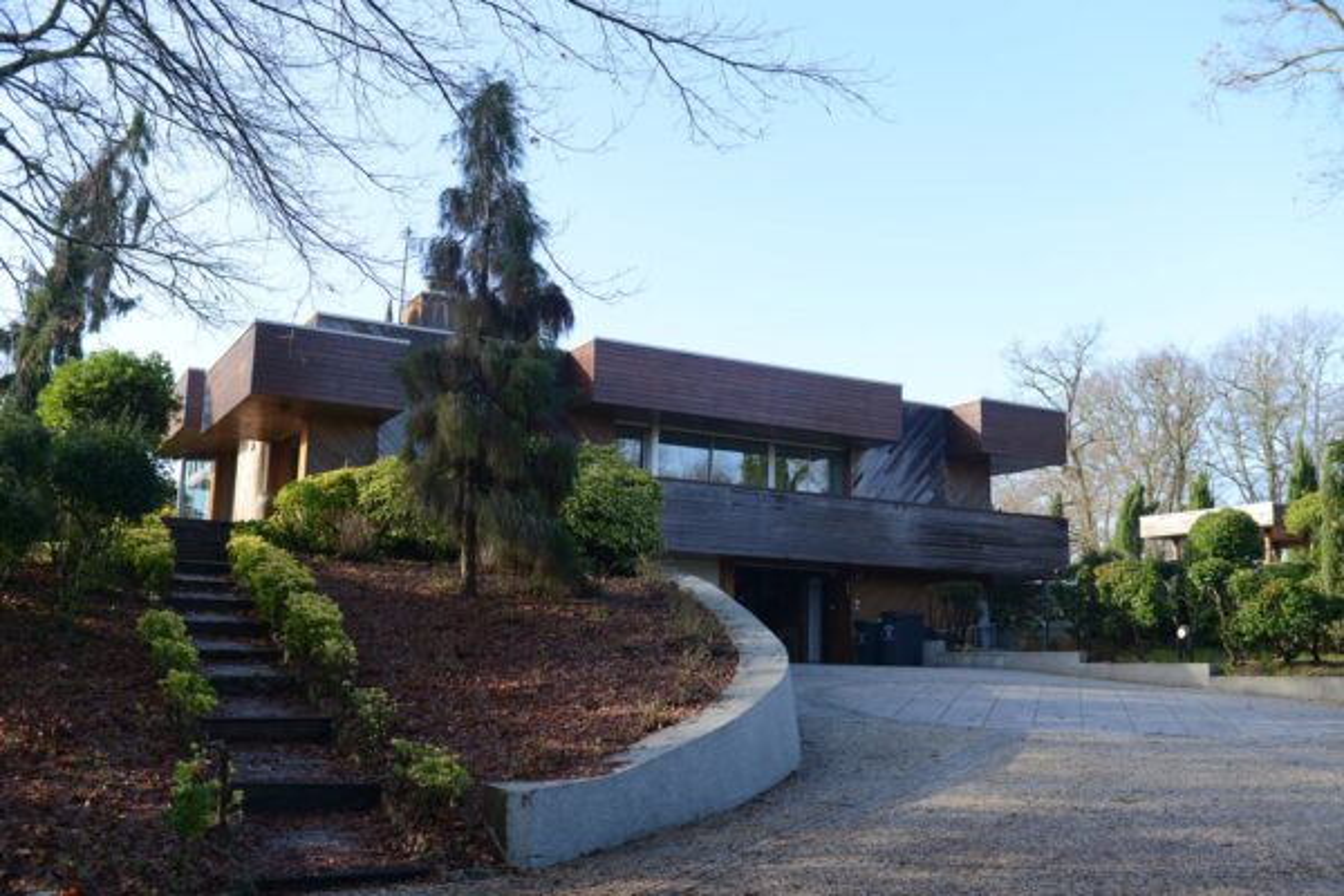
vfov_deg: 37.9
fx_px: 1307
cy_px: 448
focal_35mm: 35
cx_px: 672
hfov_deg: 54.4
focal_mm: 35
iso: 100
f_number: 3.2
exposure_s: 1/200
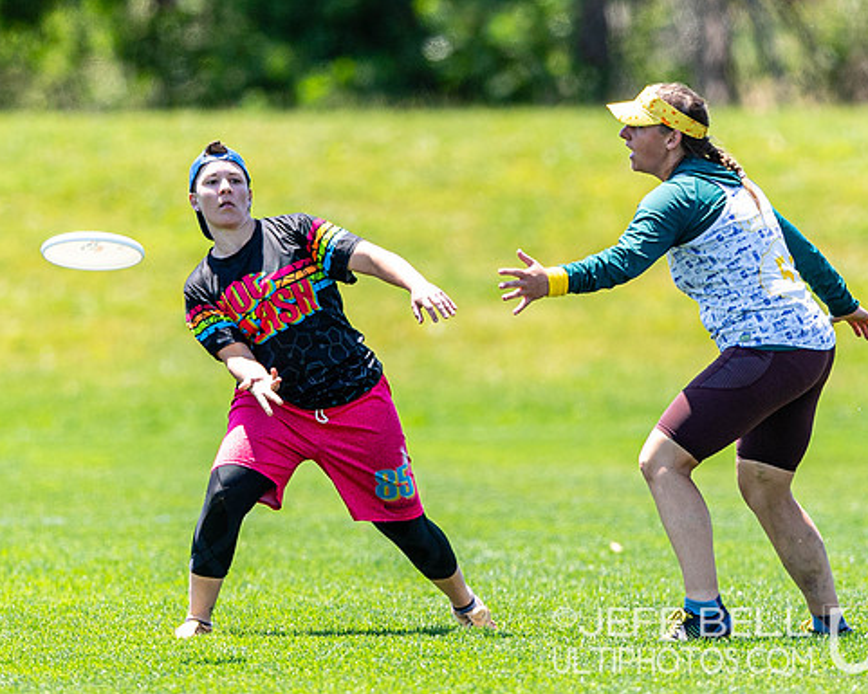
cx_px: 450
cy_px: 311
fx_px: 24770
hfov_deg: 2.0
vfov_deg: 1.6
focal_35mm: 964
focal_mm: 400
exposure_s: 1/2500
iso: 320
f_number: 2.8
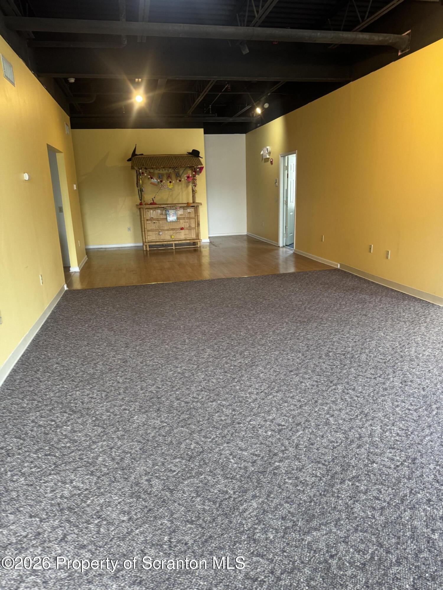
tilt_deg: -14.3
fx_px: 410
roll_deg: +2.1
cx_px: 222
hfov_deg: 56.8
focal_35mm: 24
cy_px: 295
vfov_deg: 71.6
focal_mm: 6.76
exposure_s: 1/60
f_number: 1.78
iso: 200
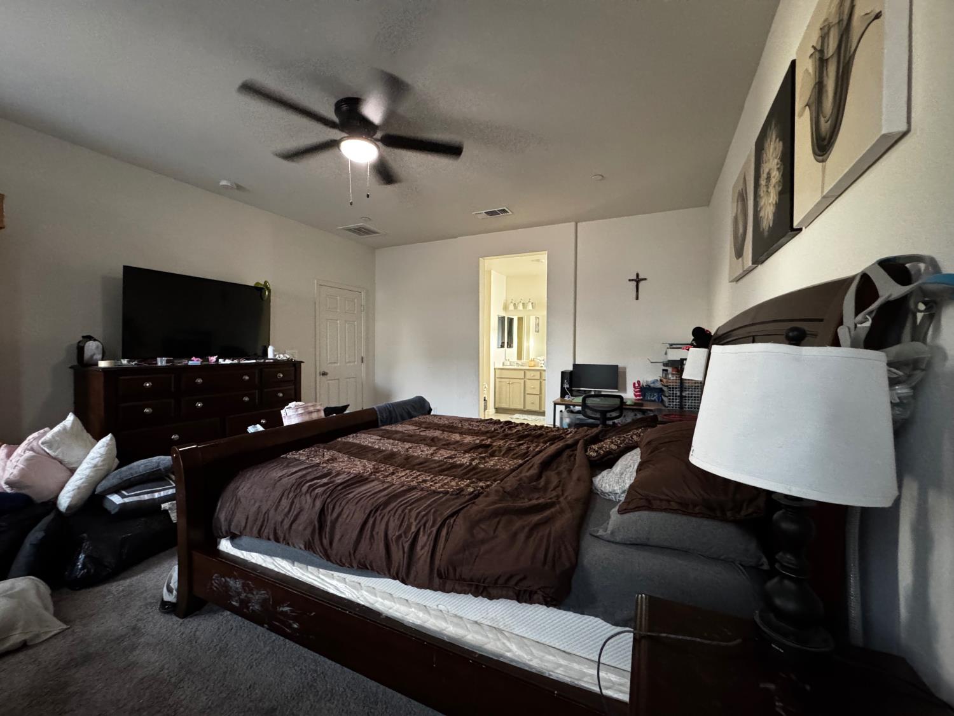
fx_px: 386
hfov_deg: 102.1
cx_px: 477
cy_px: 358
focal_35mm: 14
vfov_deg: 85.7
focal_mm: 2.22
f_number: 2.2
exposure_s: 1/60
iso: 1000
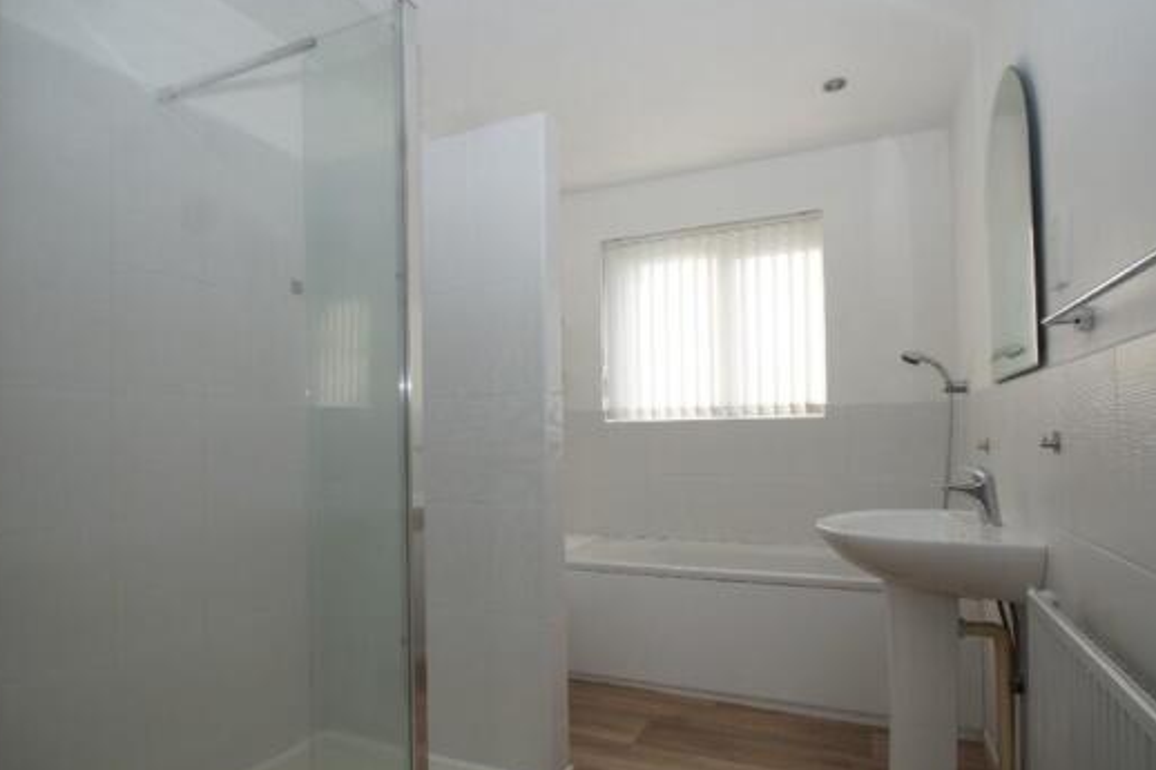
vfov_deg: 64.4
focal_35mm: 19
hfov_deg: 86.9
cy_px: 425
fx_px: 610
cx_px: 591
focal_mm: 10
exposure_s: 1/60
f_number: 5.6
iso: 100
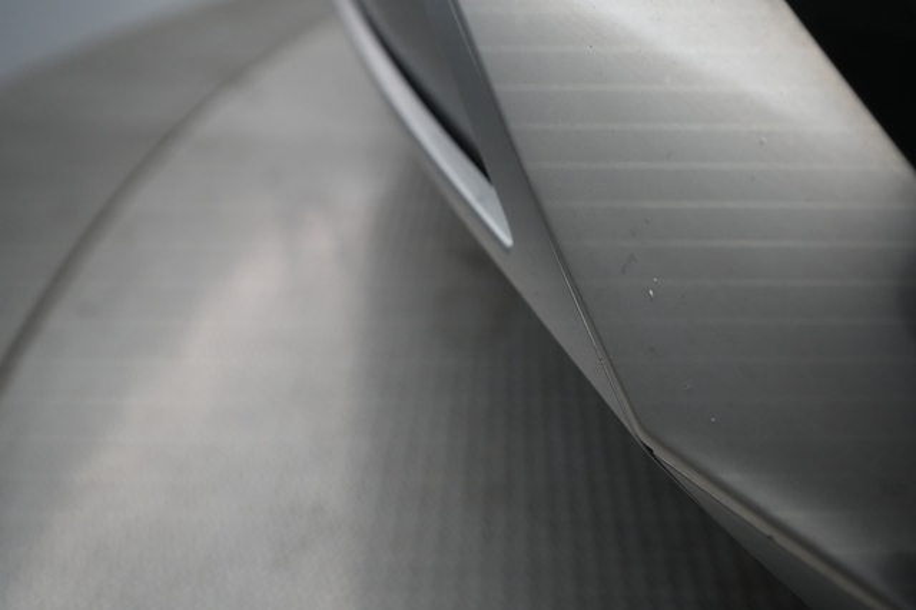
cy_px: 305
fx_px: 712
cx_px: 458
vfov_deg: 46.4
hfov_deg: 65.5
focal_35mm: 28
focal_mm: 28
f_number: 5
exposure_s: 1/200
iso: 5000
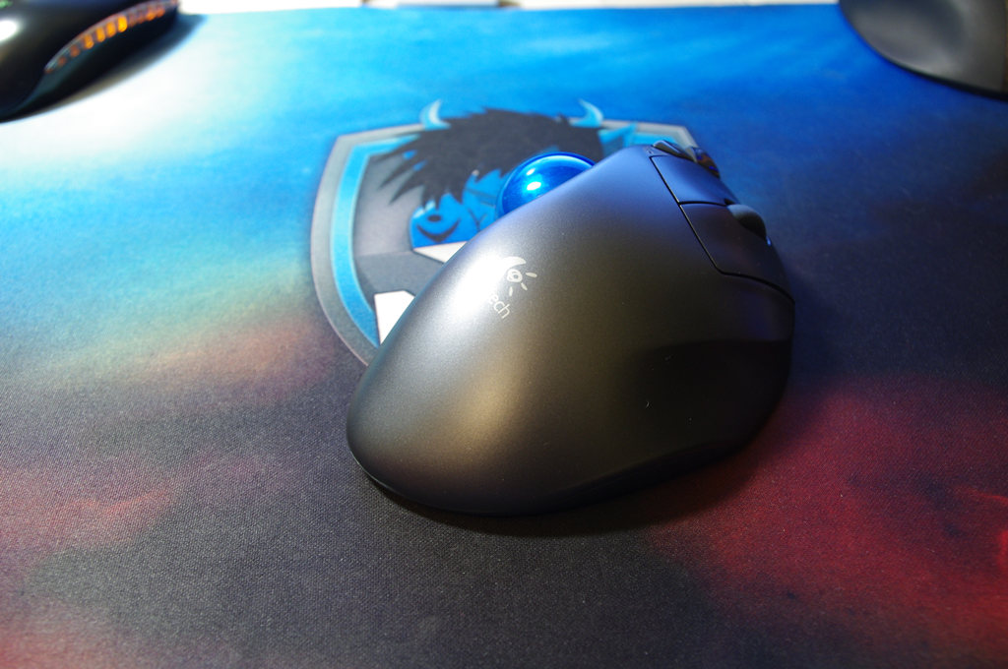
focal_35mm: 34
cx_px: 504
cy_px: 334
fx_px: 951
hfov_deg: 55.9
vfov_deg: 38.8
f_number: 5.6
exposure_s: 1/3.33
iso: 400
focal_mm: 23.13
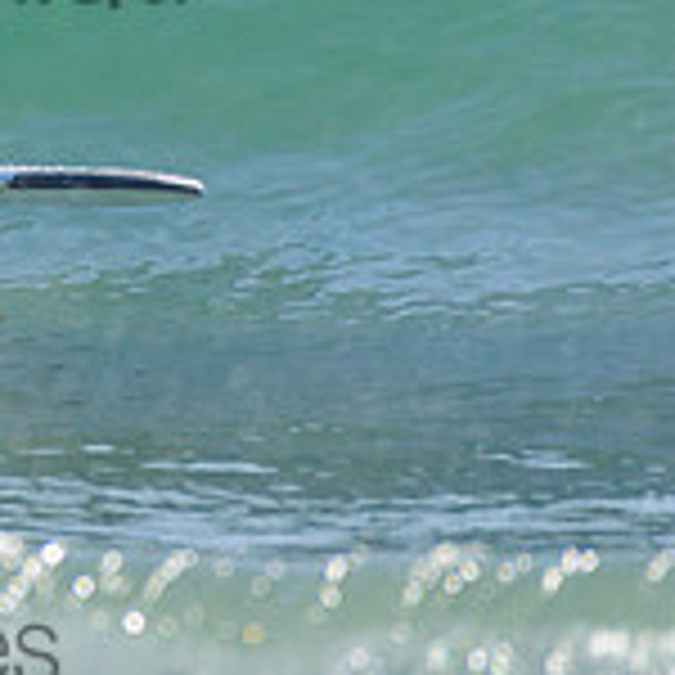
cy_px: -241
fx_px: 44365
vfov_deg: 0.9
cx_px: -563
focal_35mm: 2011
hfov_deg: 0.9
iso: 160
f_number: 5.6
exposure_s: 1/2000
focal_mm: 500
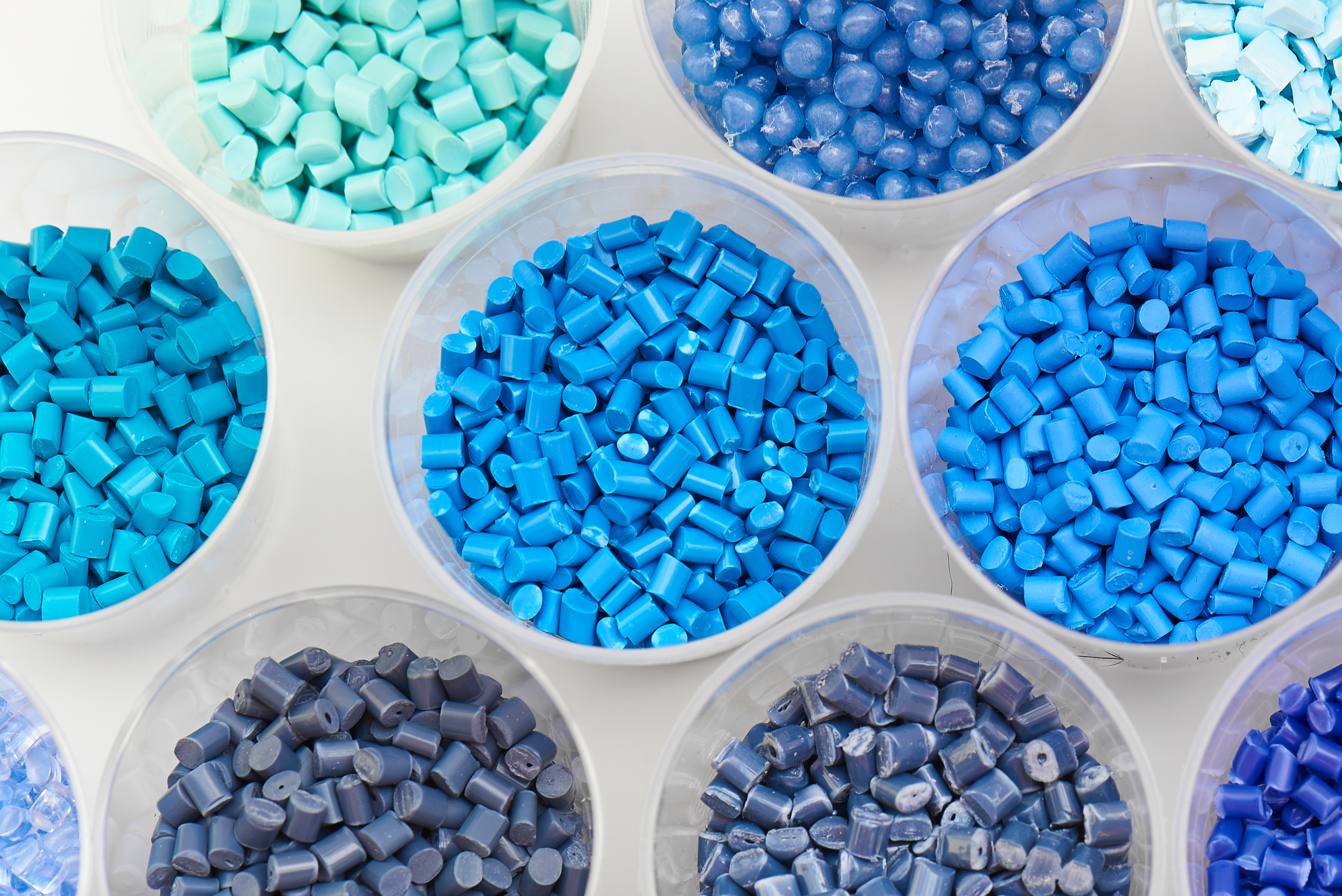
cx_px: 1094
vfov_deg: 7.8
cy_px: 675
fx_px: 6563
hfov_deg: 11.6
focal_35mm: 176
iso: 125
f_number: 13
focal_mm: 105
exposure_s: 1/50
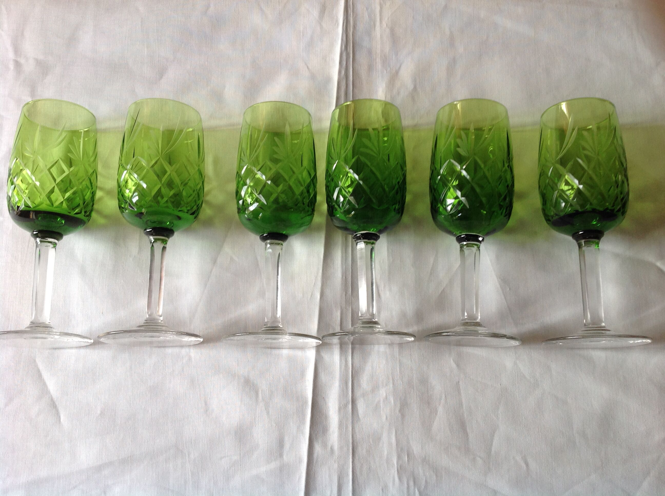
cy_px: 248
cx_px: 332
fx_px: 671
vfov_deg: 40.6
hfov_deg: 52.7
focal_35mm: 35
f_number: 2.4
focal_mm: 4.28
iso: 50
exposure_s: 1/30
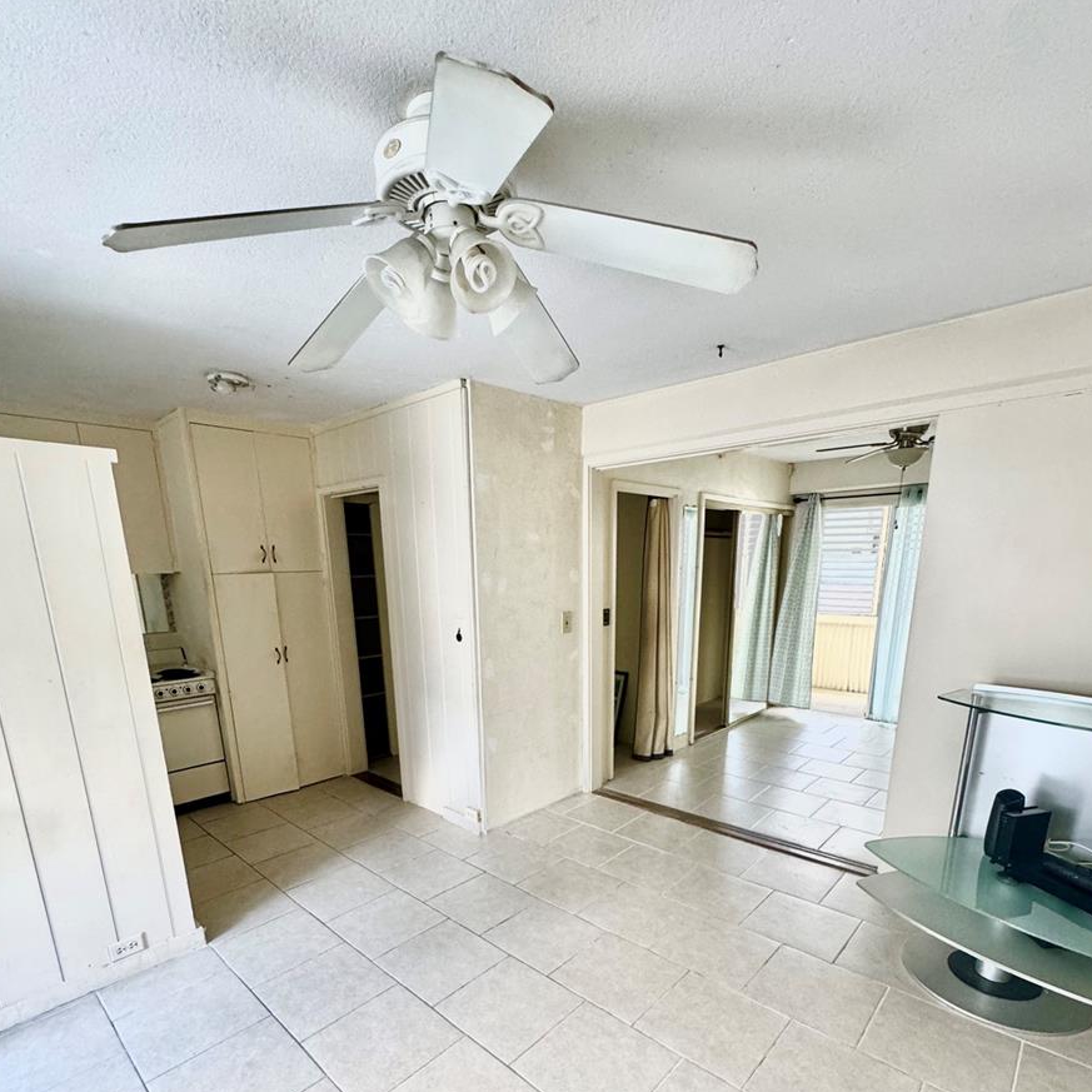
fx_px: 607
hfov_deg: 84.0
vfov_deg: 81.5
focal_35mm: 17
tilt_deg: -14.5
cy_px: 718
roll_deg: +1.1
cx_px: 550
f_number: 2.2
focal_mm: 2.22
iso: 250
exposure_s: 1/99
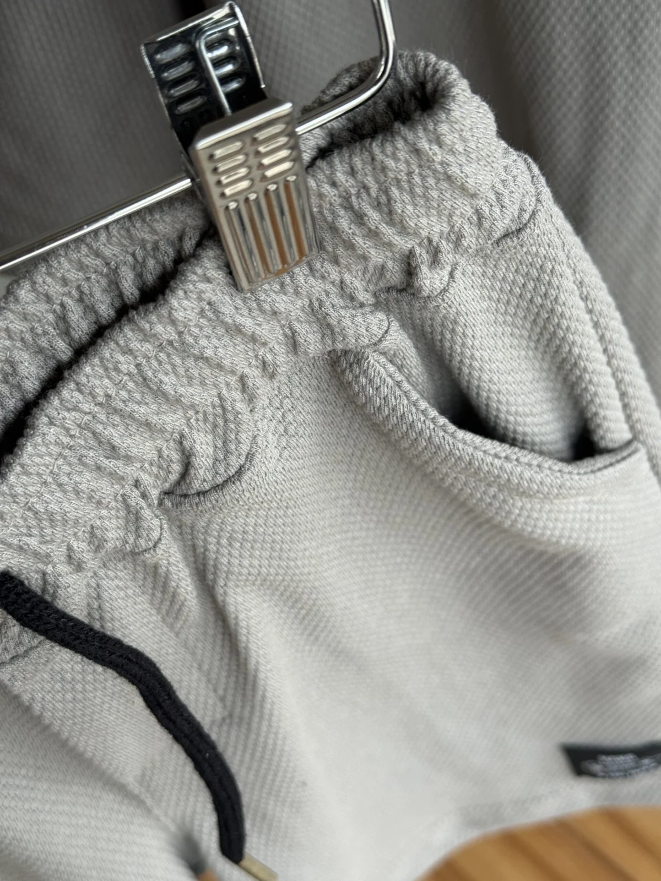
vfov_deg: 39.7
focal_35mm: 48
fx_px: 1222
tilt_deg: -51.4
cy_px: 440
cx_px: 330
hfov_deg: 30.3
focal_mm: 6.76
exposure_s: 1/122
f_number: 1.78
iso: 64
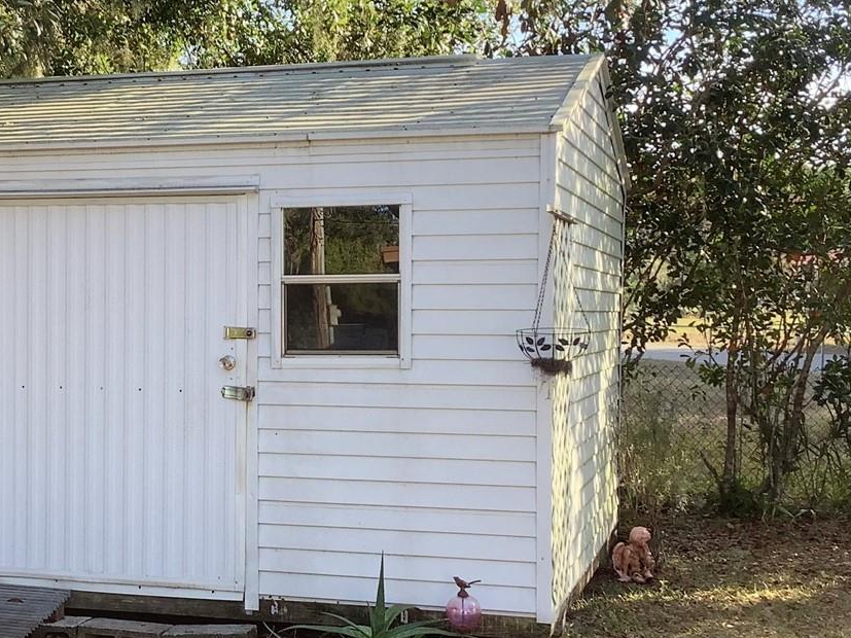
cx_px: 267
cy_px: 386
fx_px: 1475
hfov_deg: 31.9
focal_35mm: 60
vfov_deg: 24.4
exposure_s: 1/145
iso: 25
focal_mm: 3.3
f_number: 2.4
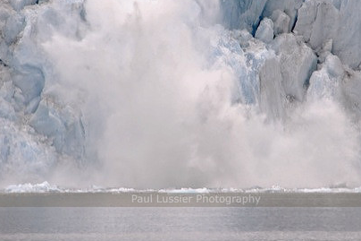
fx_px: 5833
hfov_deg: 3.5
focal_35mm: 582
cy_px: 74
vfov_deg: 2.4
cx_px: 197
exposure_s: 1/125
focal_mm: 270
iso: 400
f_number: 11
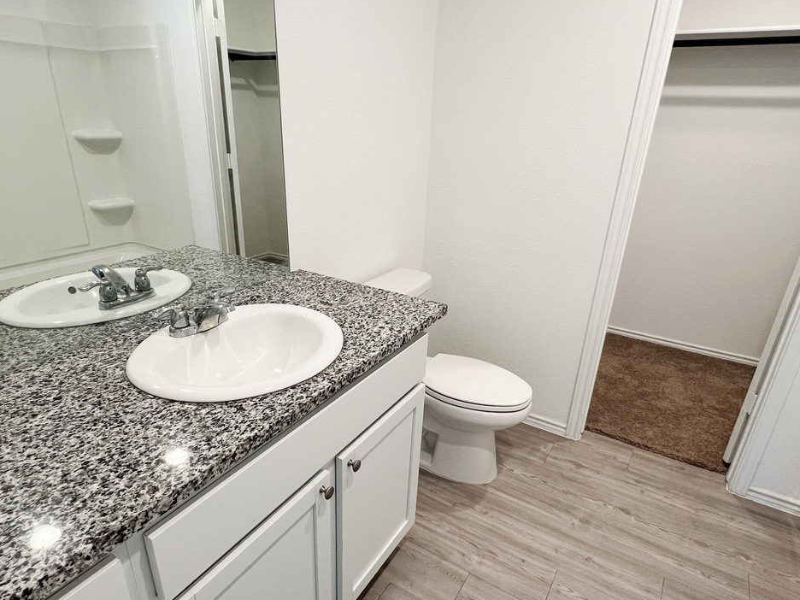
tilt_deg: -25.0
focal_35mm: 20
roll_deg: -2.5
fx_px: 462
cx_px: 389
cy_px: 332
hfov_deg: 81.7
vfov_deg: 65.8
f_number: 1.8
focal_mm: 1.57
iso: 160
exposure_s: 1/120
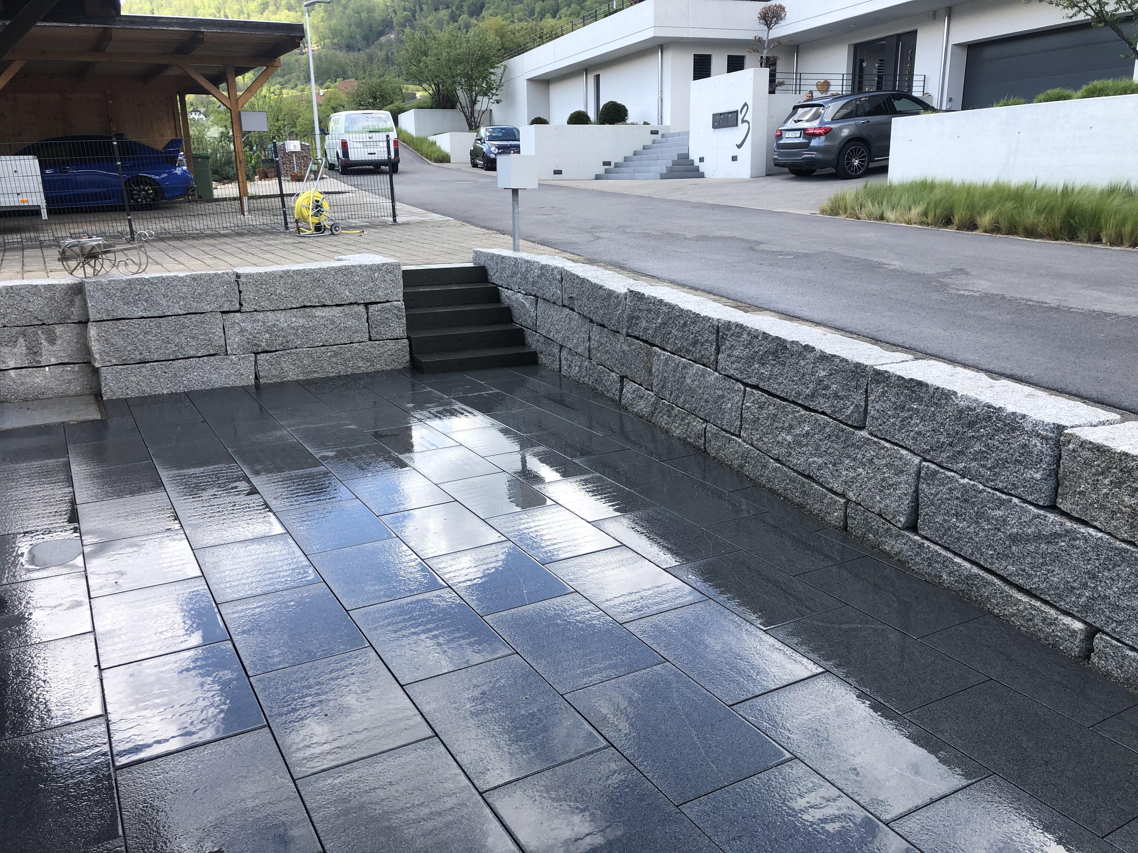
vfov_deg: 49.7
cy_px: 426
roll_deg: +0.4
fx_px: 920
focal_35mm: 28
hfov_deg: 63.4
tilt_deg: -15.4
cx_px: 569
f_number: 1.8
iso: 20
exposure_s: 1/444
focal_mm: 3.99
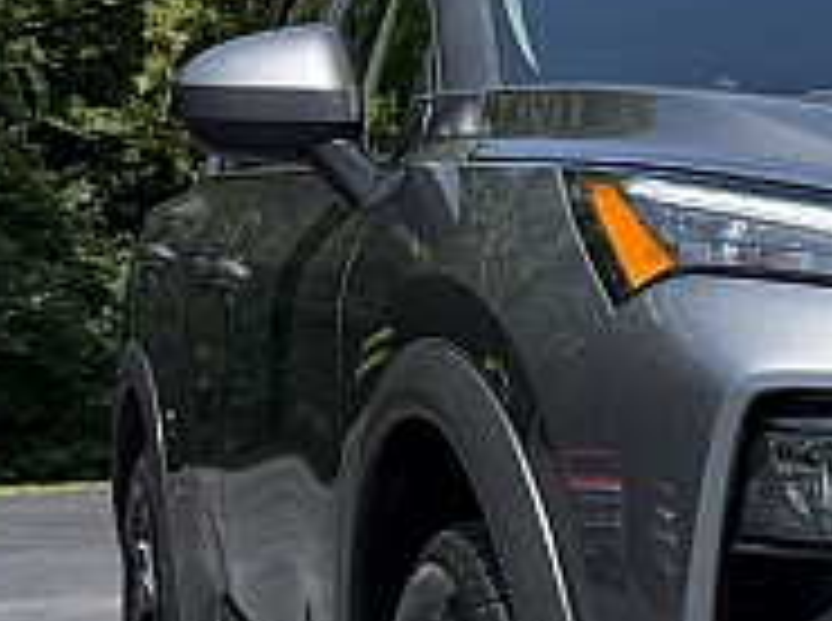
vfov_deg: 14.2
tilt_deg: +1.0
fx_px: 2495
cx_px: 1160
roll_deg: -0.3
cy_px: 351
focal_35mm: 104
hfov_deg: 17.4
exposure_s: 1/3584
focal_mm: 6.76
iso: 80
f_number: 1.78
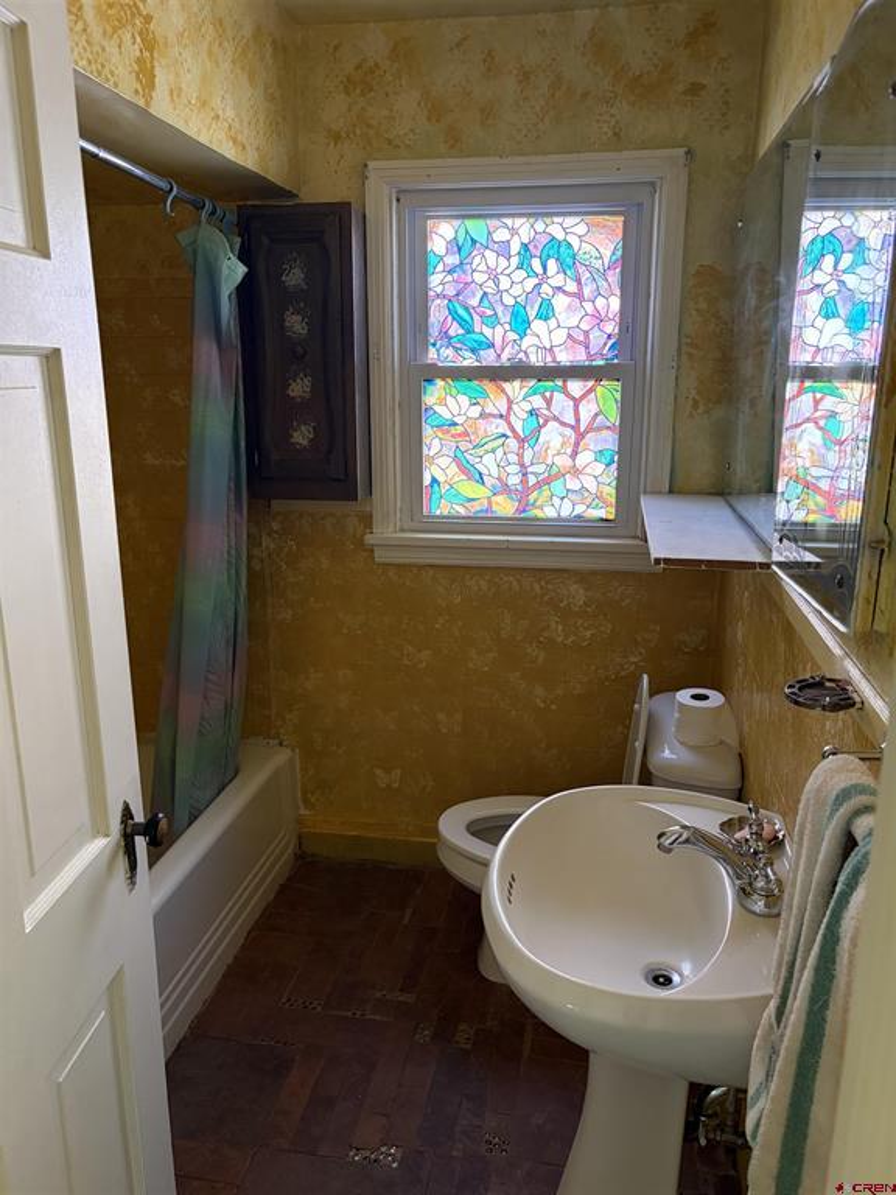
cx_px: 448
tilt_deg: -13.7
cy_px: 598
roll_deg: -0.7
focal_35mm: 26
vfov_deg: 67.3
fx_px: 897
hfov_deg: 53.1
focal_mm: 5.96
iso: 250
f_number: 1.6
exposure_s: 1/60
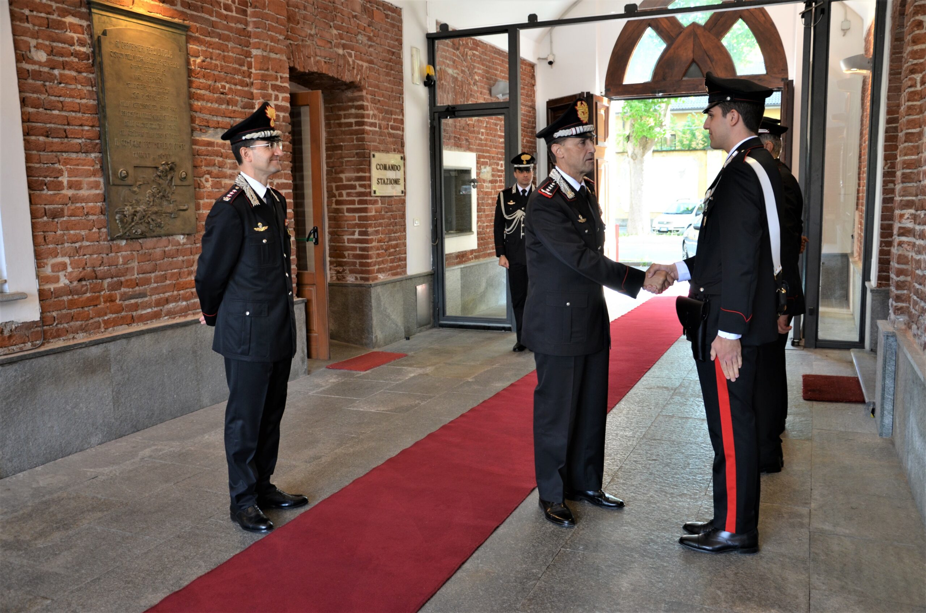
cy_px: 306
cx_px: 463
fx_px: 809
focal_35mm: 32
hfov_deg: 59.6
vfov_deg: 41.5
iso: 400
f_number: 4
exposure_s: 1/60
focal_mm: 21
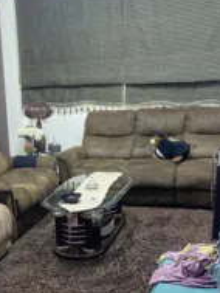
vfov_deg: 34.3
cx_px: 15
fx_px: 466
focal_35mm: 55
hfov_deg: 25.6
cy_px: 214
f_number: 1.8
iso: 500
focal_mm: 4.25
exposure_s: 1/33
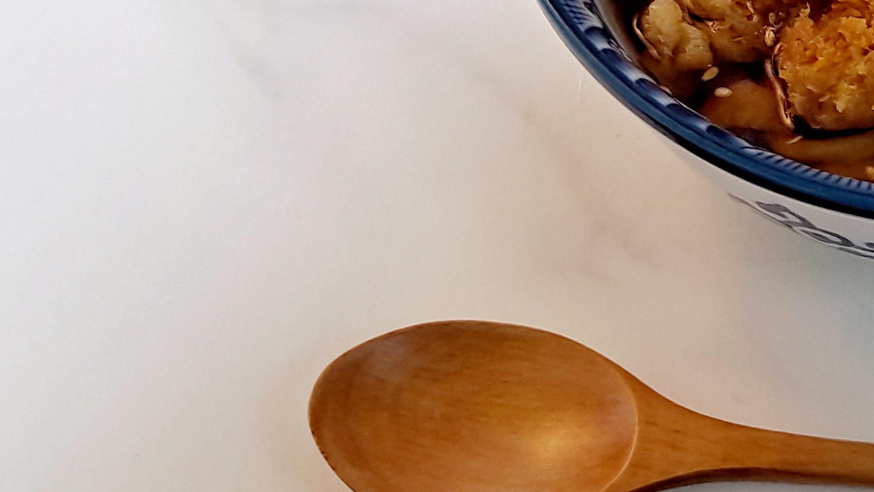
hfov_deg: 27.4
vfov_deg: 16.5
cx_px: 940
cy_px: -31
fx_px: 1645
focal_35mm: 71
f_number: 2
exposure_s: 1/60.2
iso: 100
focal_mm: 4.6
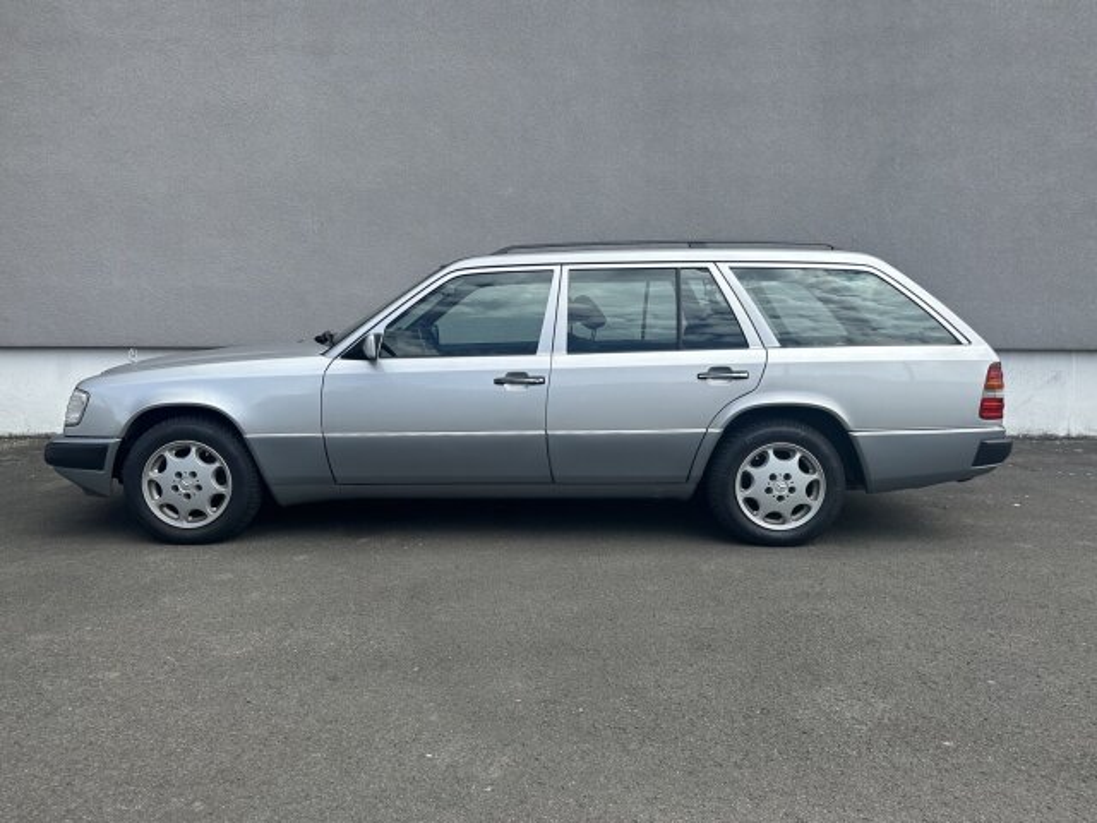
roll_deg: -2.2
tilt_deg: -5.9
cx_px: 548
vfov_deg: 56.8
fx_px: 761
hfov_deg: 71.6
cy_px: 412
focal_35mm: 24
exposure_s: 1/2732
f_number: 1.78
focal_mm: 6.86
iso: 80
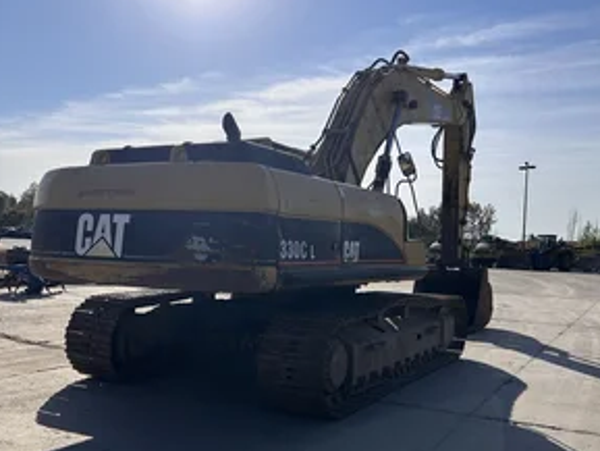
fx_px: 624
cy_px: 237
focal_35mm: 36
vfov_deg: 39.7
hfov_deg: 51.3
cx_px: 301
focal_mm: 5.7
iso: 50
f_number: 1.5
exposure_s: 1/11364
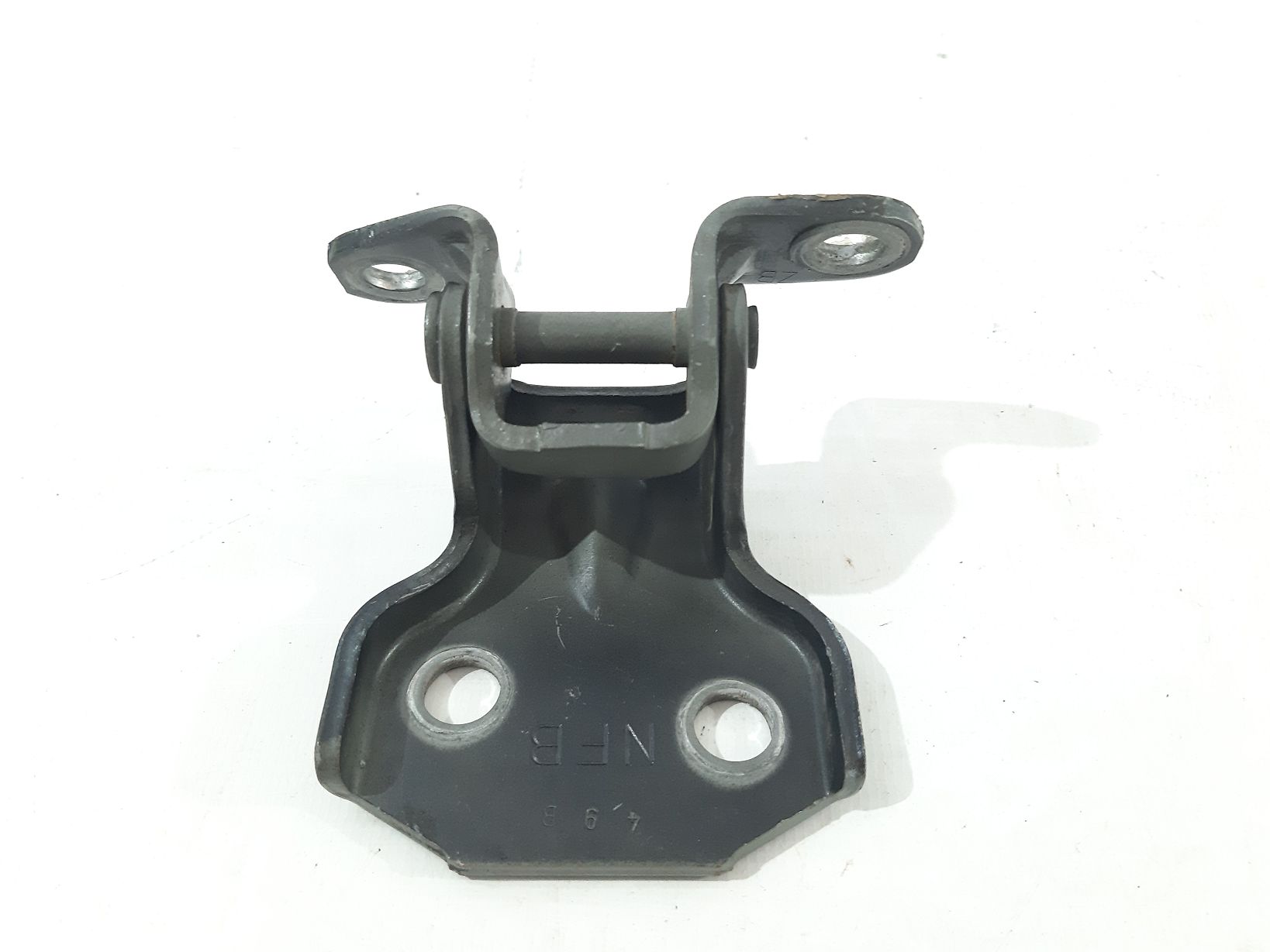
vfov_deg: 49.8
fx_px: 1027
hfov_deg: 63.4
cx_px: 640
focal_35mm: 28
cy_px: 485
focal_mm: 3.93
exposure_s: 1/50
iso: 250
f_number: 1.7
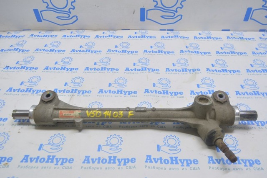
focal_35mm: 30
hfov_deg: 62.0
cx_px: 134
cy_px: 89
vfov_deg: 43.5
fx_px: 222
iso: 400
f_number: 5.6
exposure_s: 1/20
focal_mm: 20
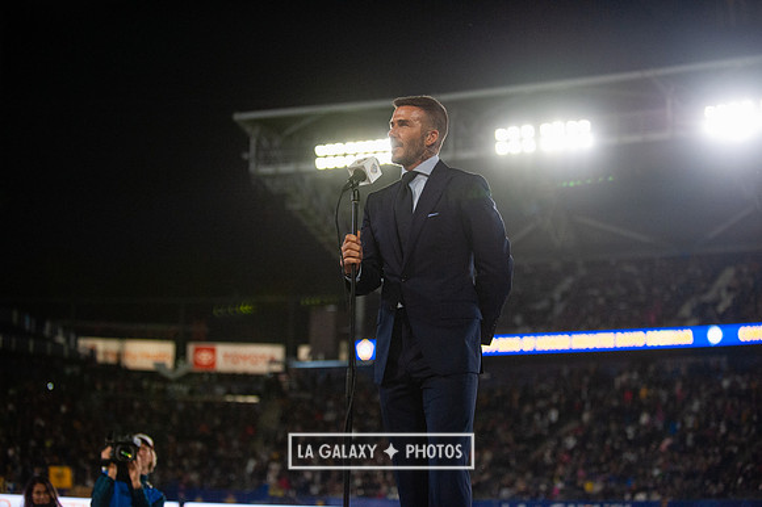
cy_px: 254
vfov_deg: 19.4
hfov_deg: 28.9
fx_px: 1481
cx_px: 381
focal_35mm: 70
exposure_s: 1/3200
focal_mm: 70
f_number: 2.8
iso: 3200
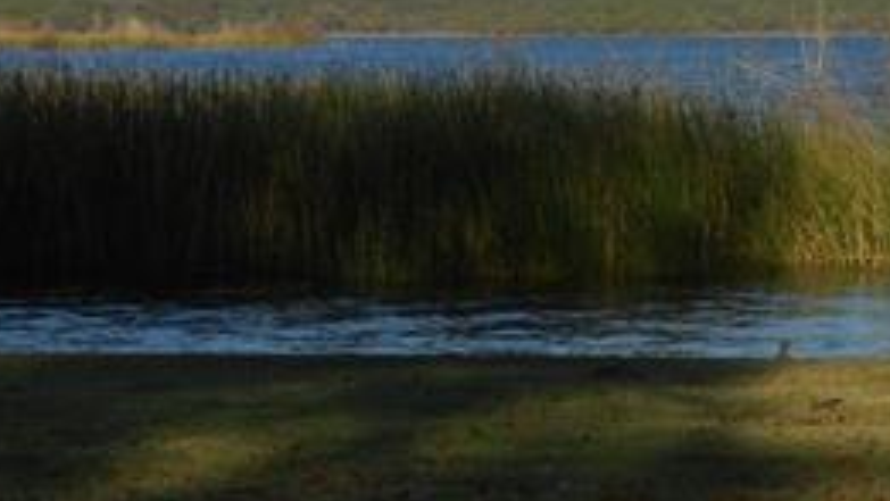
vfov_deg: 5.1
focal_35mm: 238
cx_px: 873
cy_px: -95
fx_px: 5618
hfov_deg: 9.0
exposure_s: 1/400
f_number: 5.6
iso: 80
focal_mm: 15.9
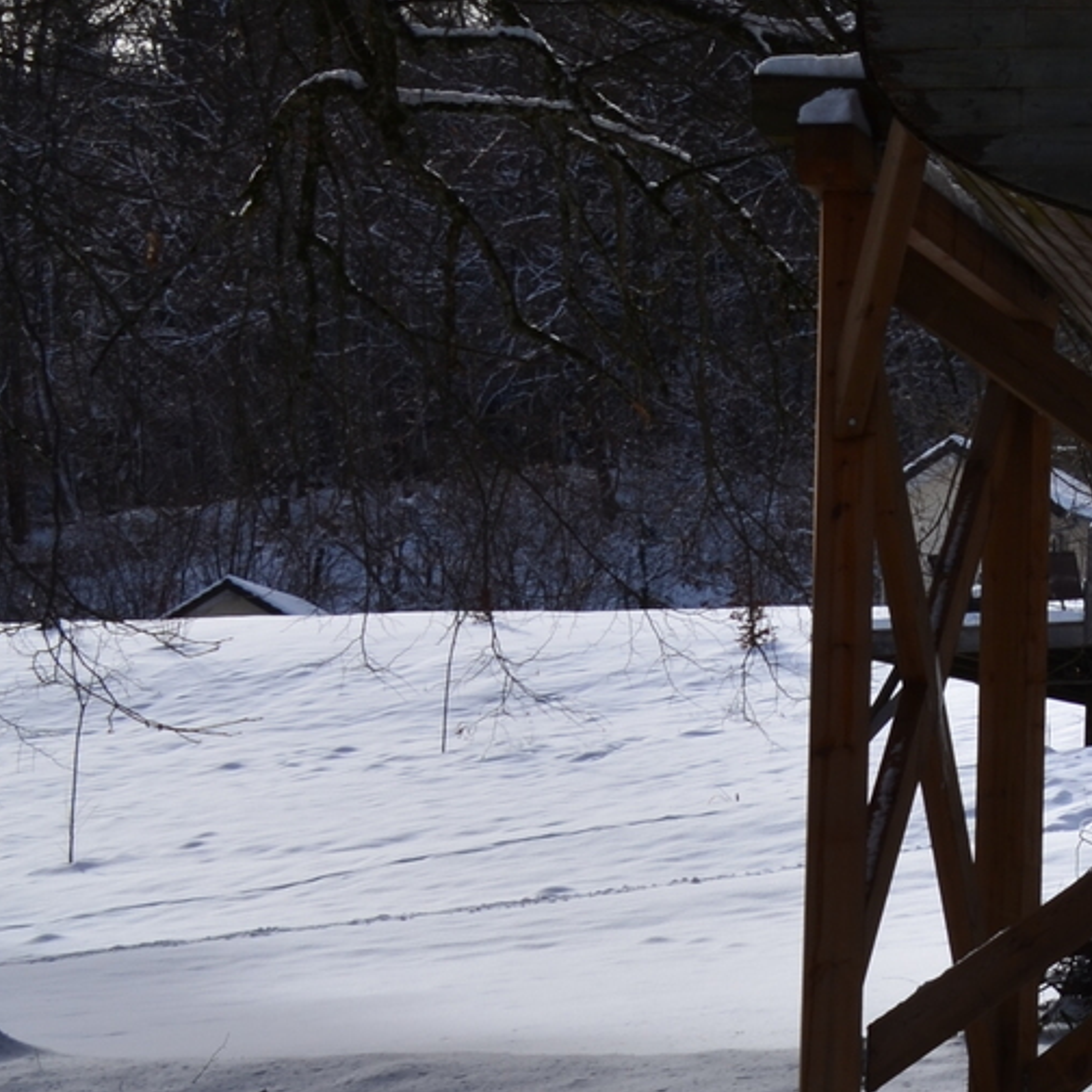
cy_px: 142
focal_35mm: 192
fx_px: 6853
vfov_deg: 9.1
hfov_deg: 8.7
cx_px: 1956
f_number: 9
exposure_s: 1/400
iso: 100
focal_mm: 38
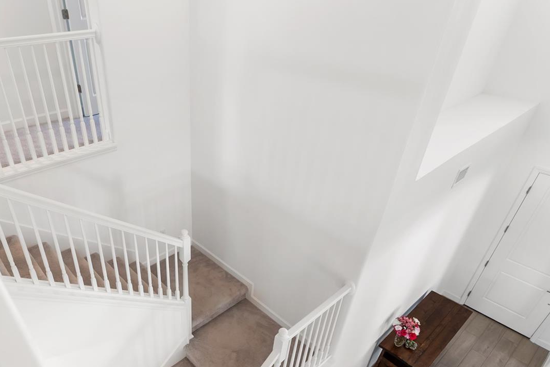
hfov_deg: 71.8
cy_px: 232
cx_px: 188
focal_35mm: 24
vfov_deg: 52.5
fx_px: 367
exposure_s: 1/25
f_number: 3.5
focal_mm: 16
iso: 250
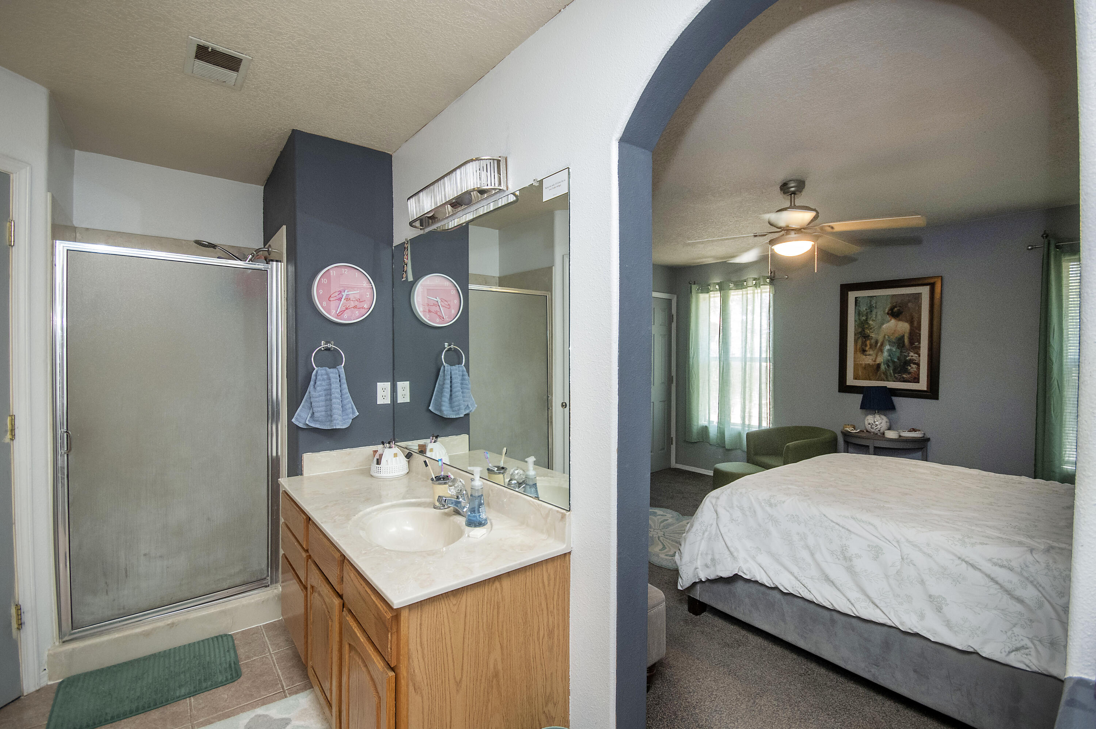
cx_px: 548
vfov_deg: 77.3
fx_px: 456
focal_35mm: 15
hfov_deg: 100.4
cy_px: 364
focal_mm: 10
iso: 1000
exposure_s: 1/30
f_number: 7.1
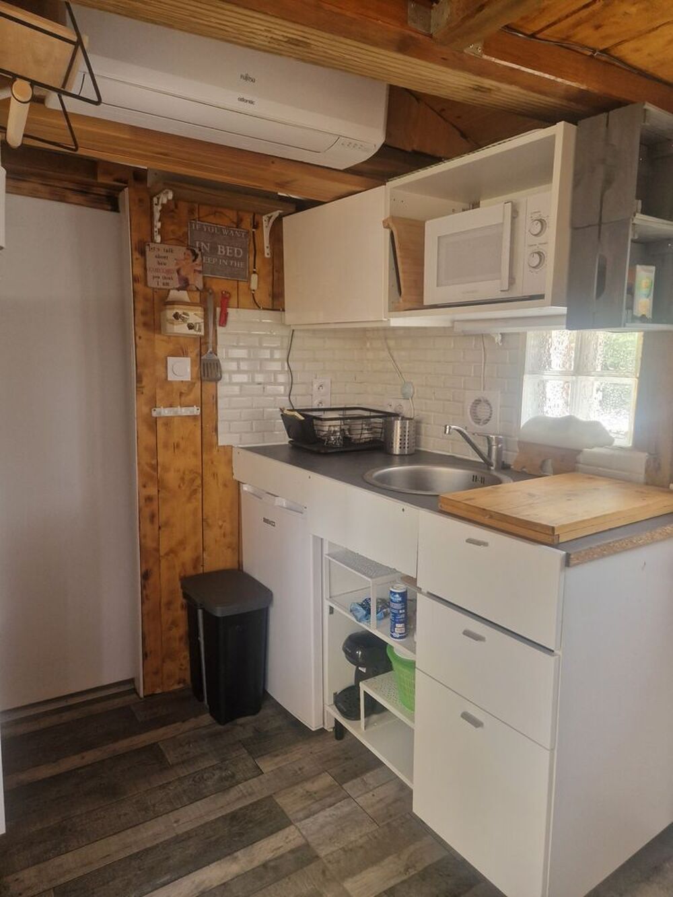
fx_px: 596
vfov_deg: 73.9
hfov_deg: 58.9
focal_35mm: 23
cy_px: 448
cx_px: 336
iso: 160
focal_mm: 5.4
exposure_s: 1/100
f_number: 1.8
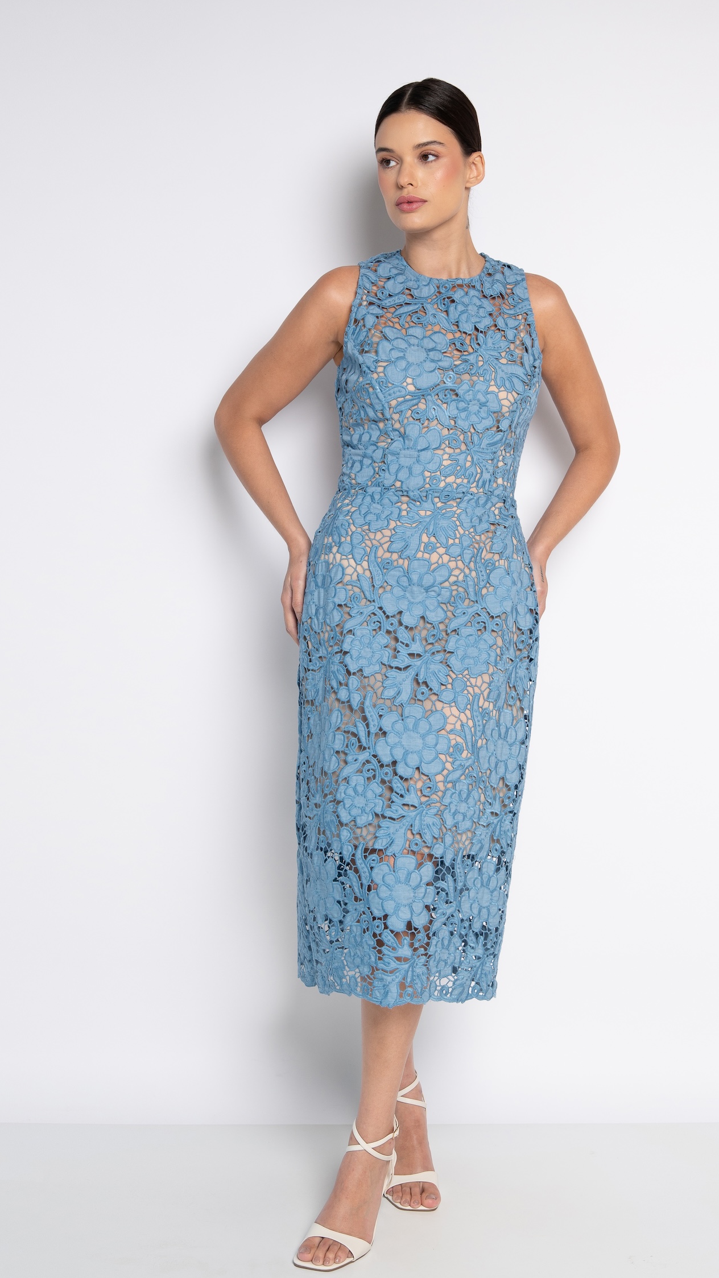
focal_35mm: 42
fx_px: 1423
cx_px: 423
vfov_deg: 48.4
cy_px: 638
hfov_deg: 28.3
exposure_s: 1/125
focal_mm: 40
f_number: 5
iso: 320
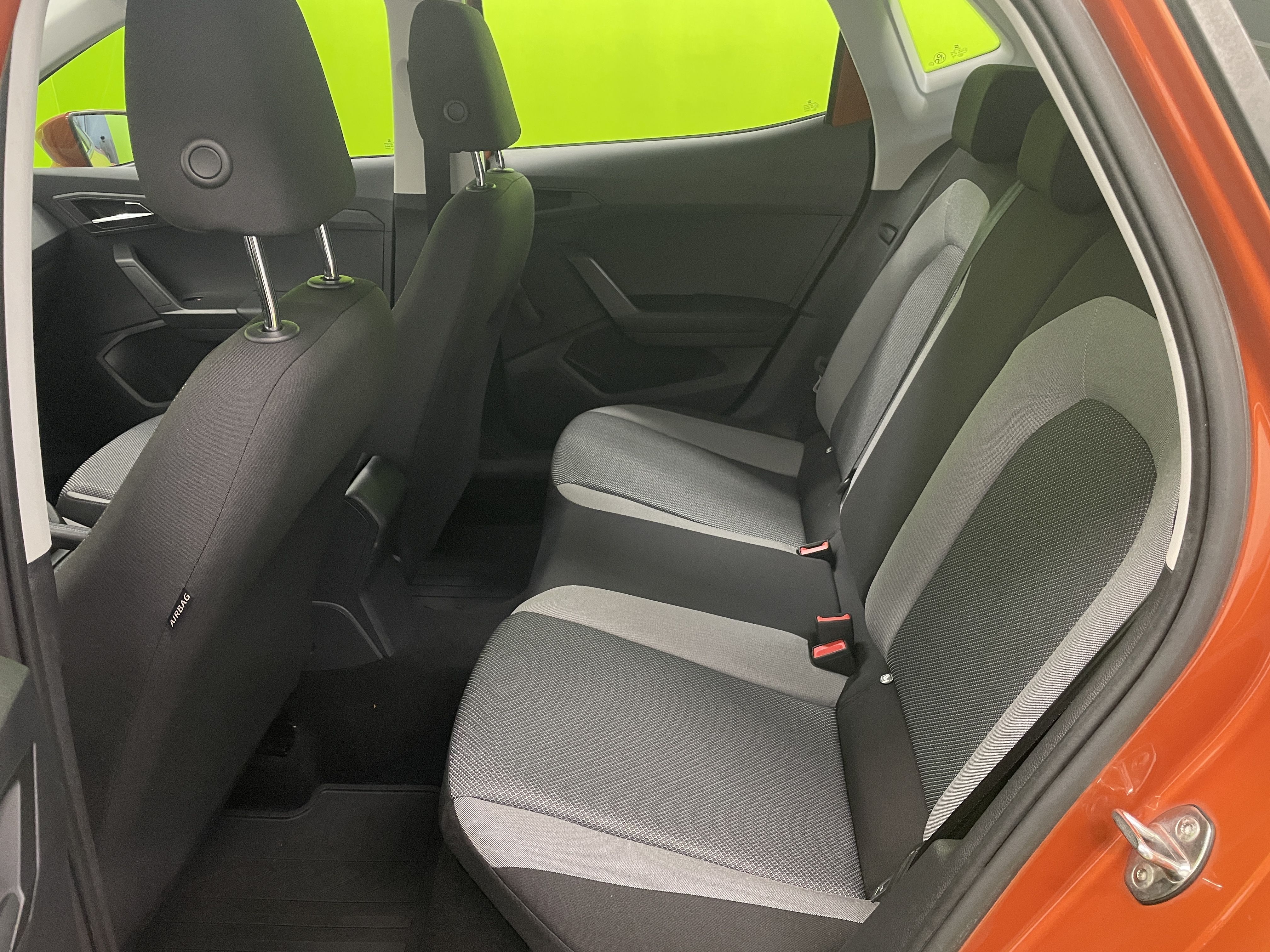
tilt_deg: -25.4
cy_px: 476
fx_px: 954
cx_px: 635
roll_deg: +1.3
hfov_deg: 67.3
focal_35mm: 26
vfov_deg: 53.1
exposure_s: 1/50
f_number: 1.6
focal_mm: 4.2
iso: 160
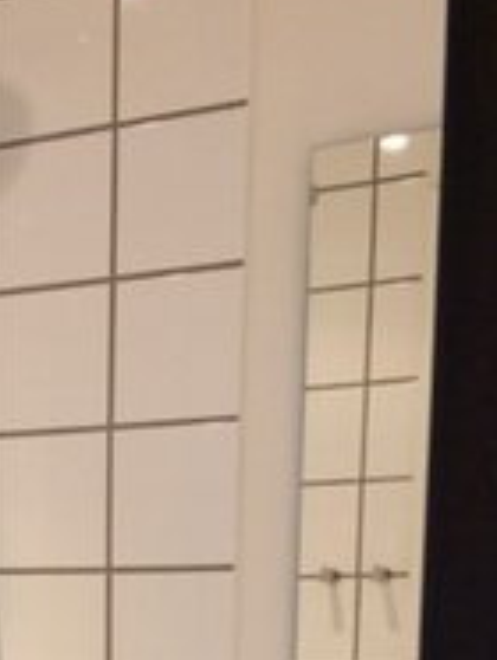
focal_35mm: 83
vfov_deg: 21.4
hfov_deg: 17.1
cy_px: 846
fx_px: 1585
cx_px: -92
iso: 125
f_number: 2.2
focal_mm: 4.15
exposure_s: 1/33
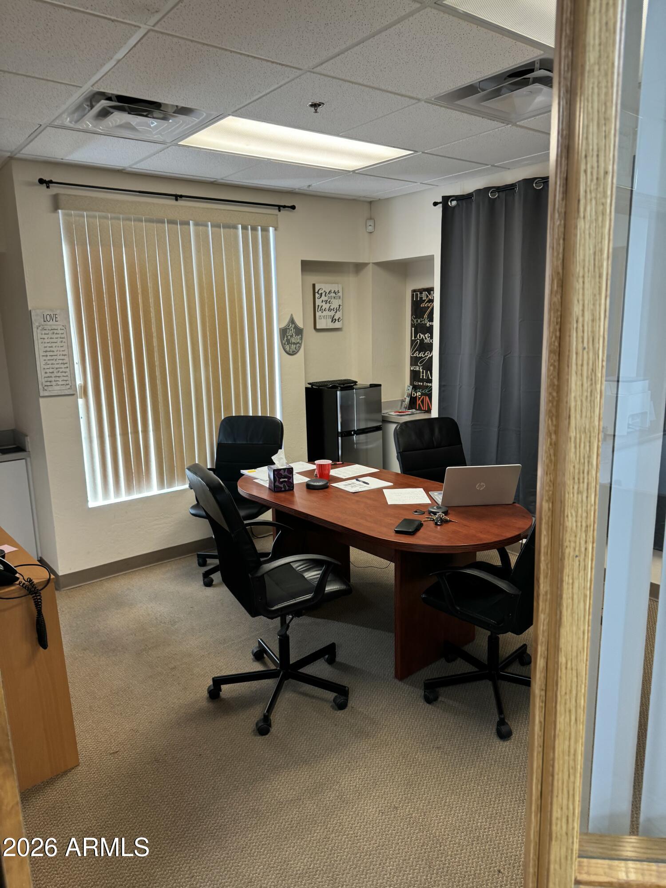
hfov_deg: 56.8
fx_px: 616
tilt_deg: -9.6
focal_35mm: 24
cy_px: 444
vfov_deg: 71.6
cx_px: 333
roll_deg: +3.2
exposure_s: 1/60
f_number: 1.78
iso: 125
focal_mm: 6.76
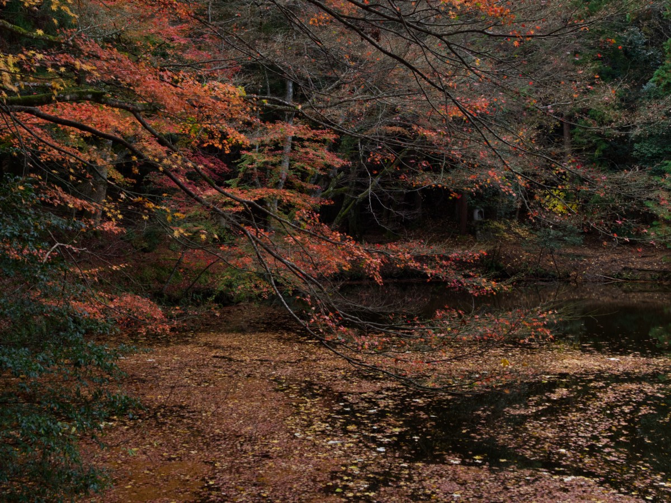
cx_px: 336
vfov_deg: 41.8
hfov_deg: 54.0
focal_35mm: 34
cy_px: 252
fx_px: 659
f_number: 4
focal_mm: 17
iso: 200
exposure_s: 1/125
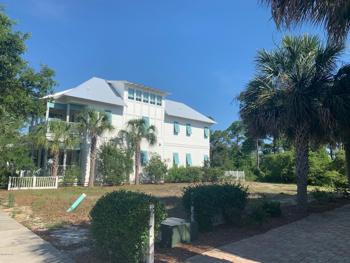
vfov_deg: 53.1
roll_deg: -1.1
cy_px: 132
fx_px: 263
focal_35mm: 26
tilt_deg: +8.6
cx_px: 175
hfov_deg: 67.3
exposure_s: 1/2481
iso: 25
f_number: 1.8
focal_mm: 4.25
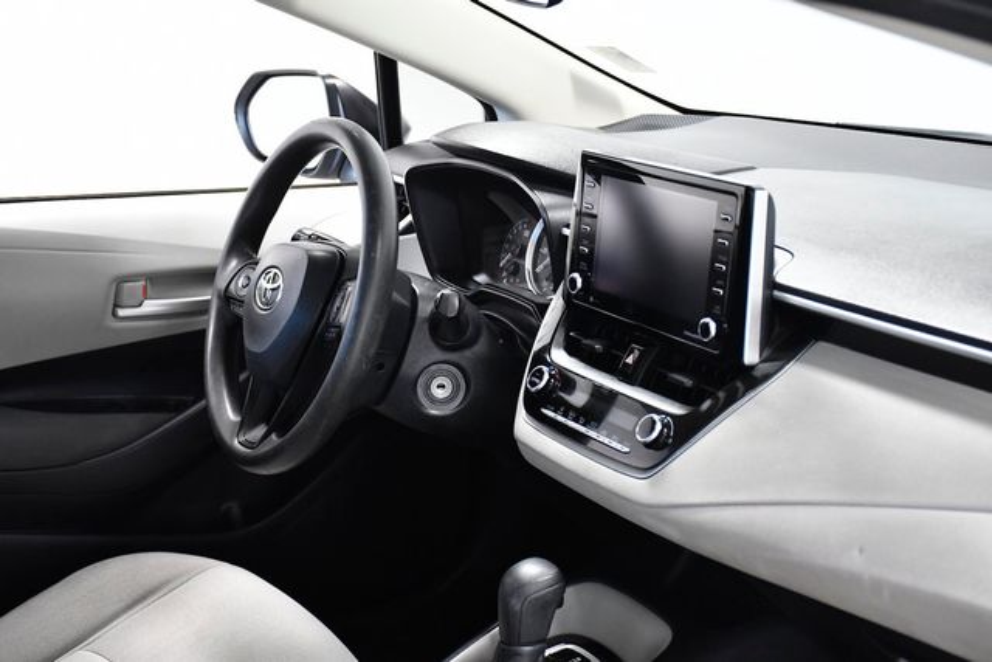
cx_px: 496
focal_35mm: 60
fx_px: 1654
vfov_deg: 22.6
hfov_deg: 33.4
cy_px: 331
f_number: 4.5
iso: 2500
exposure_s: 1/125
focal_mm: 40
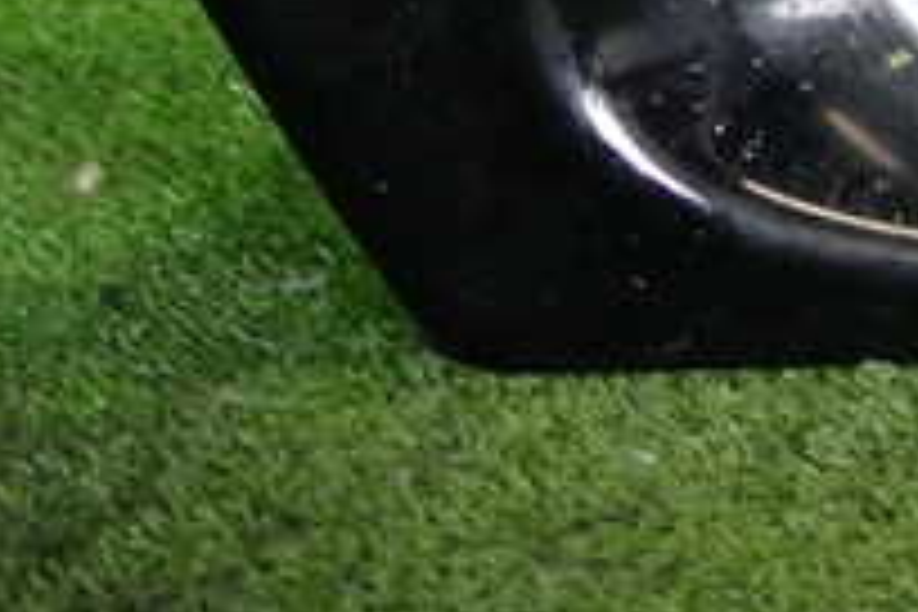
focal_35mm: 98
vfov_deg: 13.7
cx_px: 1089
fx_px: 2499
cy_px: -50
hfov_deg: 19.6
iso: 200
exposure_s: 1/60
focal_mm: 5.79
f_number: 2.4
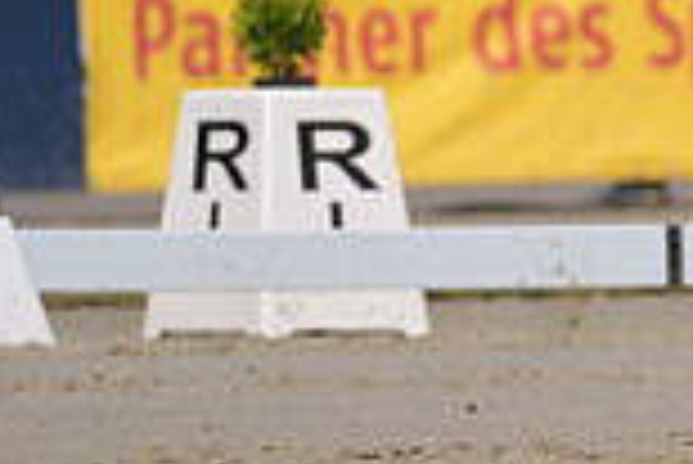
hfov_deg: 1.6
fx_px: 25337
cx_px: 1134
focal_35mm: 1315
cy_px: -322
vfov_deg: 1.0
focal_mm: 350
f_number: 5
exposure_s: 1/1250
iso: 160
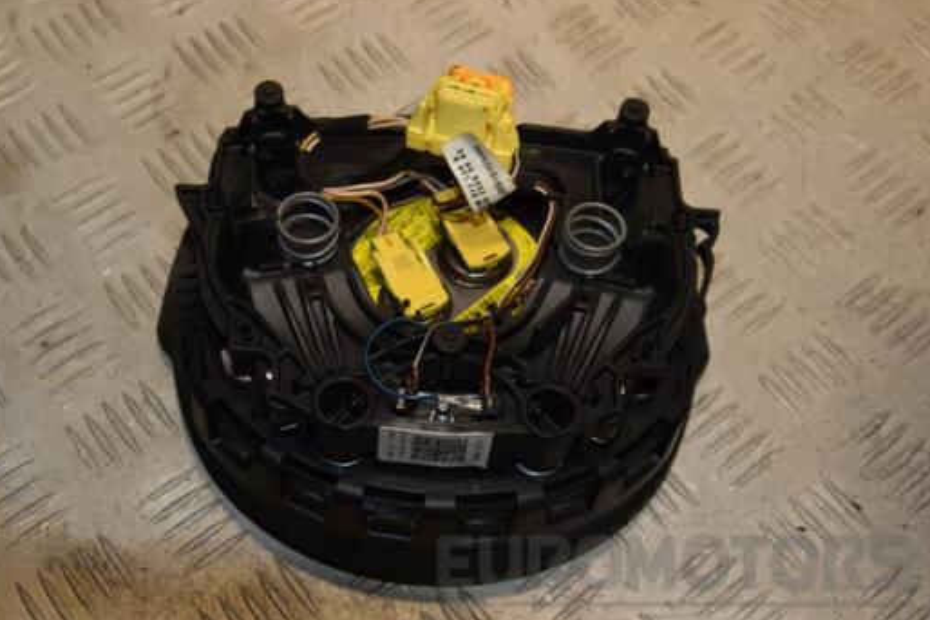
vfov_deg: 27.5
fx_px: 1266
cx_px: 403
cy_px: 322
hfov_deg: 40.3
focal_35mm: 49
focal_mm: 28
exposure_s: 1/200
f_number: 8
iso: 800
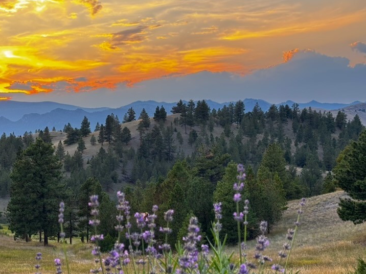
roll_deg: +2.0
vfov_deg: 21.9
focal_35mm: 67
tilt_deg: -0.4
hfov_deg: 28.8
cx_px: 124
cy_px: 133
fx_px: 708
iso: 100
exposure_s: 1/146
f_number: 1.78
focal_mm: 6.76
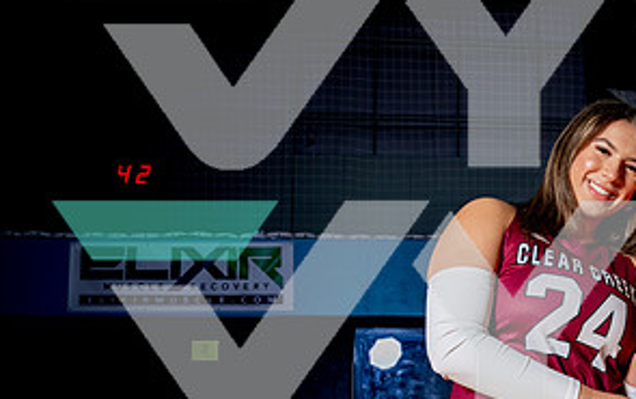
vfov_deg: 25.5
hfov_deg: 37.0
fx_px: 867
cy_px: 316
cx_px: 602
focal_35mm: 50
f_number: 5
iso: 250
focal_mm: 24
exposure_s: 1/200
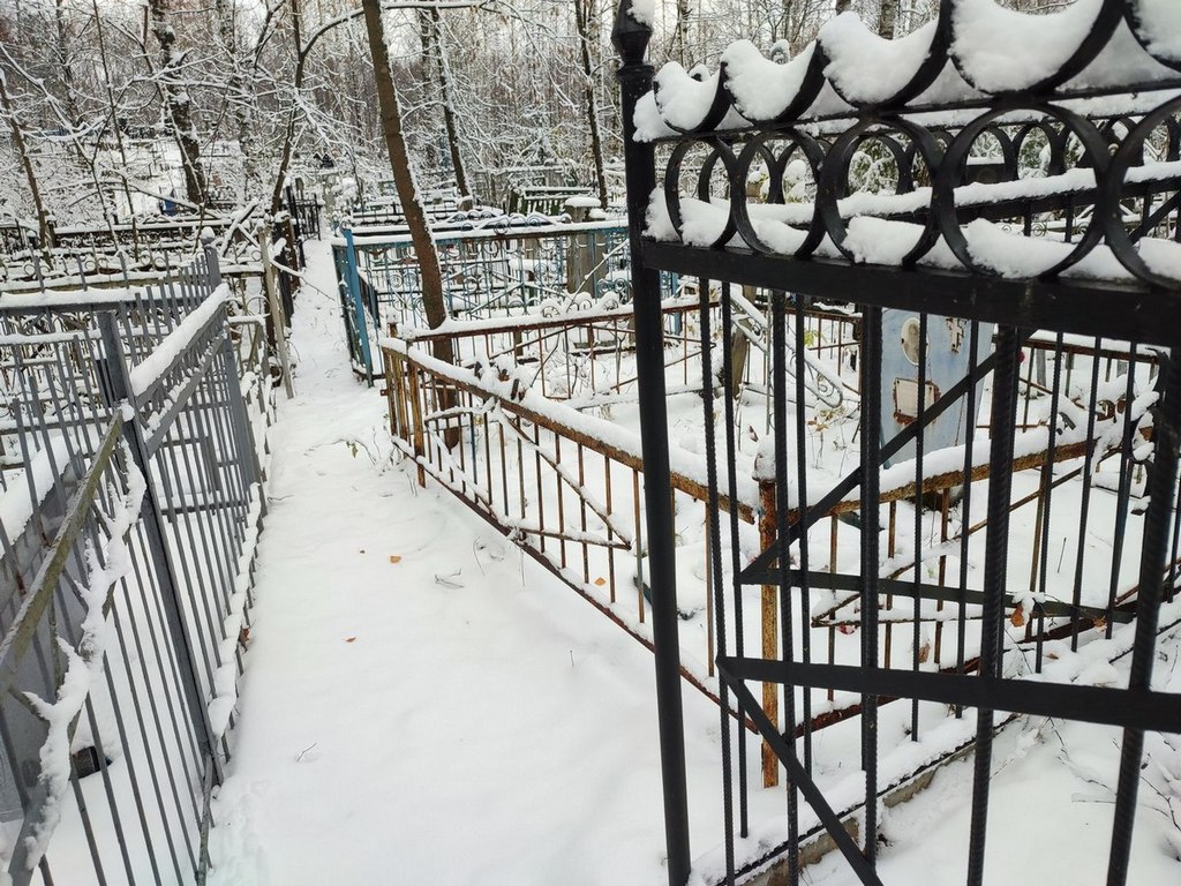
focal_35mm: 25
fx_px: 853
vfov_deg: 54.9
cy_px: 443
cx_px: 590
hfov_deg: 69.4
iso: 50
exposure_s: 1/50
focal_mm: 6.04
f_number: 1.9
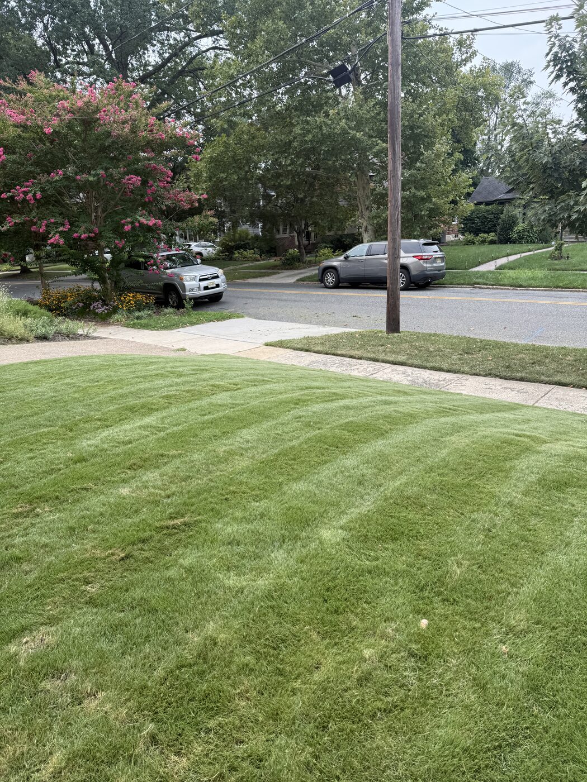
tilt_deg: -17.0
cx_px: 294
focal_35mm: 24
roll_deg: +1.4
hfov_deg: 56.8
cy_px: 391
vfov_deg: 71.6
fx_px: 543
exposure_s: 1/1032
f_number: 1.78
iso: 80
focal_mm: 6.76
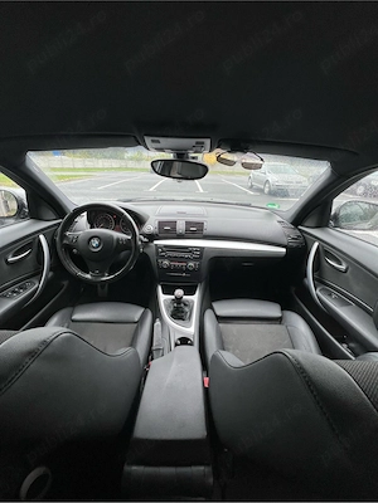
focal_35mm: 13
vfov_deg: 106.2
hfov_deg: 89.9
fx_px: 189
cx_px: 189
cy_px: 252
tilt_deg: -23.1
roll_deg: -2.1
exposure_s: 1/99
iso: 80
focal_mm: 1.57
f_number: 1.8
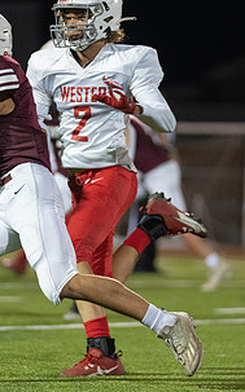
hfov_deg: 3.9
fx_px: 3637
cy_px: 205
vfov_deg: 6.2
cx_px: 84
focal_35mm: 340
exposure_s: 1/1000
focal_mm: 174
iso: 5000
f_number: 2.8
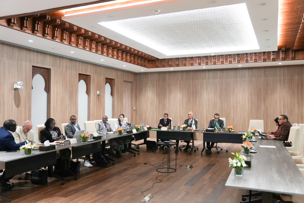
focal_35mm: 32
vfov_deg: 41.2
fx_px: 270
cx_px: 152
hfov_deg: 58.7
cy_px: 102
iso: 2000
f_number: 2.8
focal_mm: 32
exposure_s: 1/125
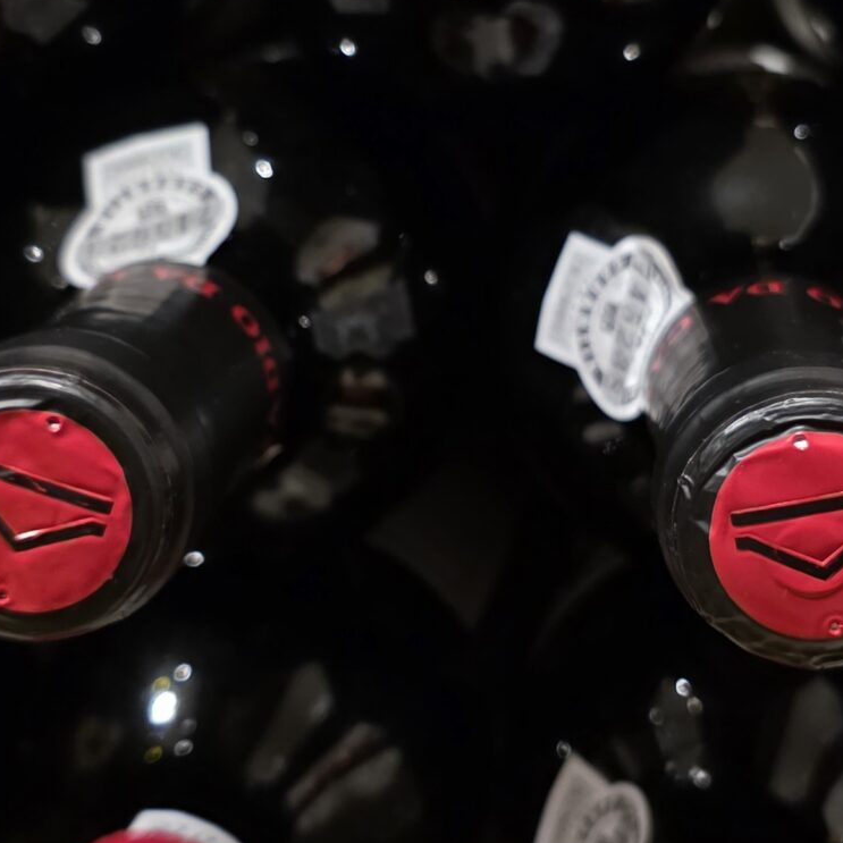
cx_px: 460
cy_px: 365
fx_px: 1929
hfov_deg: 24.6
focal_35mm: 70
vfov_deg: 24.6
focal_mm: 6.3
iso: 1000
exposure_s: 1/100
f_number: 1.7
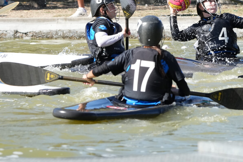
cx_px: 218
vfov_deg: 2.4
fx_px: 3862
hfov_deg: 3.6
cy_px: 5
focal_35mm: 572
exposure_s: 1/1000
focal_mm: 268
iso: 1000
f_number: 9
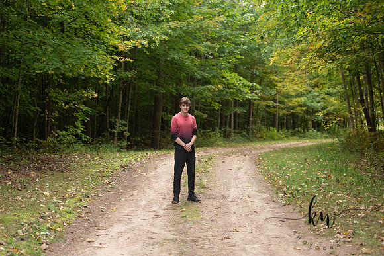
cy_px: 128
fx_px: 747
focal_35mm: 70
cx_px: 192
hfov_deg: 28.8
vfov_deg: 19.5
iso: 500
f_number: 2.8
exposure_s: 1/320
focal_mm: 70
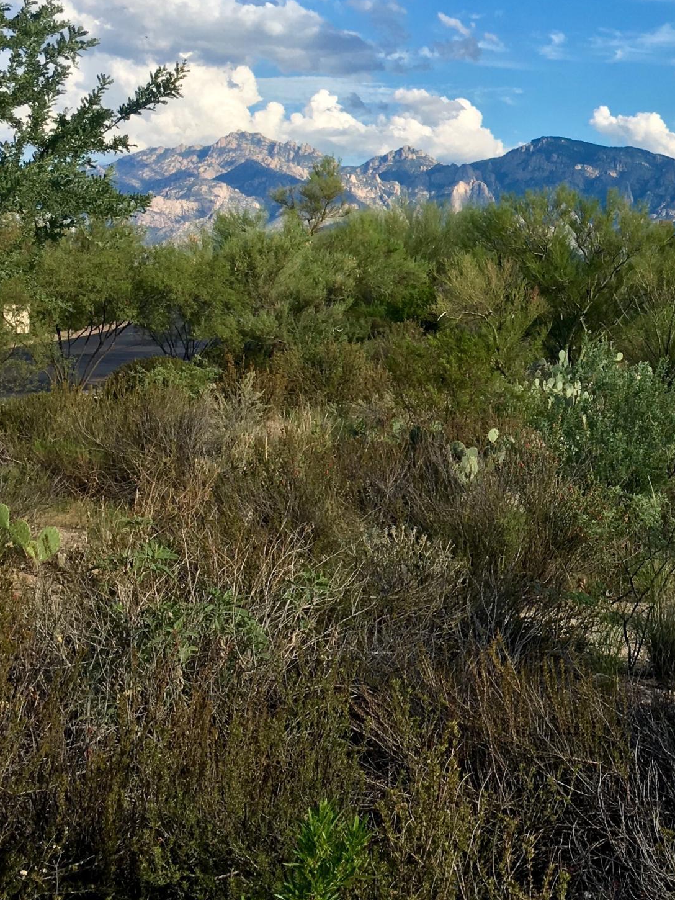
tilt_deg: +0.6
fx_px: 1560
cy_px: 298
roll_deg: -0.5
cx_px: 679
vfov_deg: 31.9
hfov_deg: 23.4
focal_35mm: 60
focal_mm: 4.15
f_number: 2.2
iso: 25
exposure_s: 1/1479
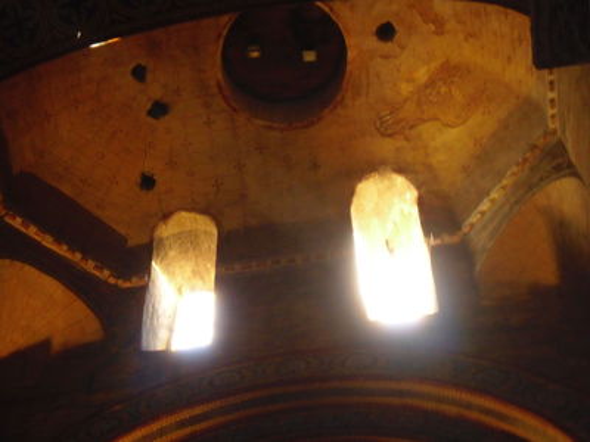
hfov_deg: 25.0
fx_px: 1329
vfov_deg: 18.9
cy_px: 221
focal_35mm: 78
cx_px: 295
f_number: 4.7
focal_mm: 13.02
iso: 400
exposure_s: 1/10
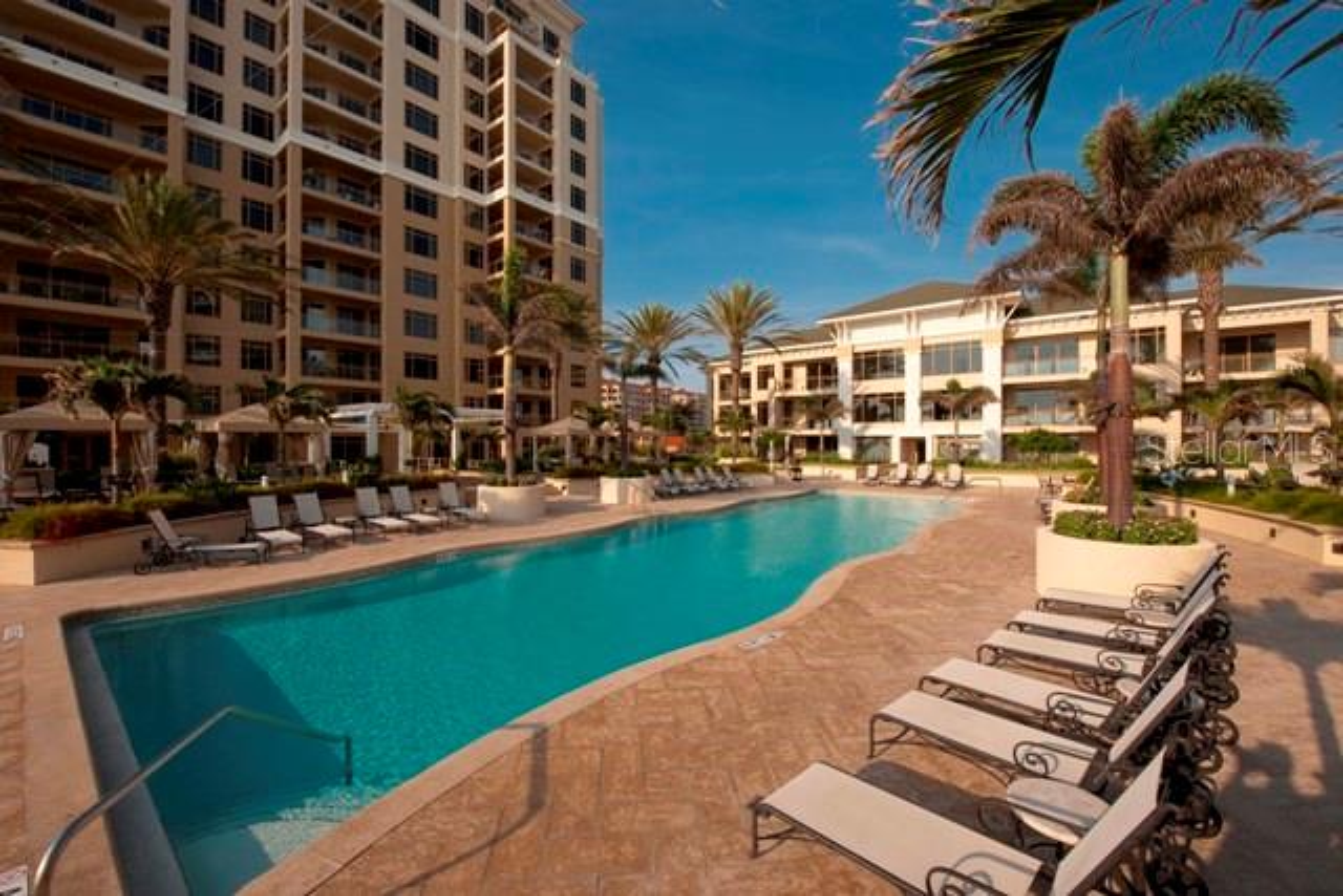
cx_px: 672
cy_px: 448
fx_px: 522
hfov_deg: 104.2
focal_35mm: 14
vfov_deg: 81.2
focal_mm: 14
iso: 100
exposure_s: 1/80
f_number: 14
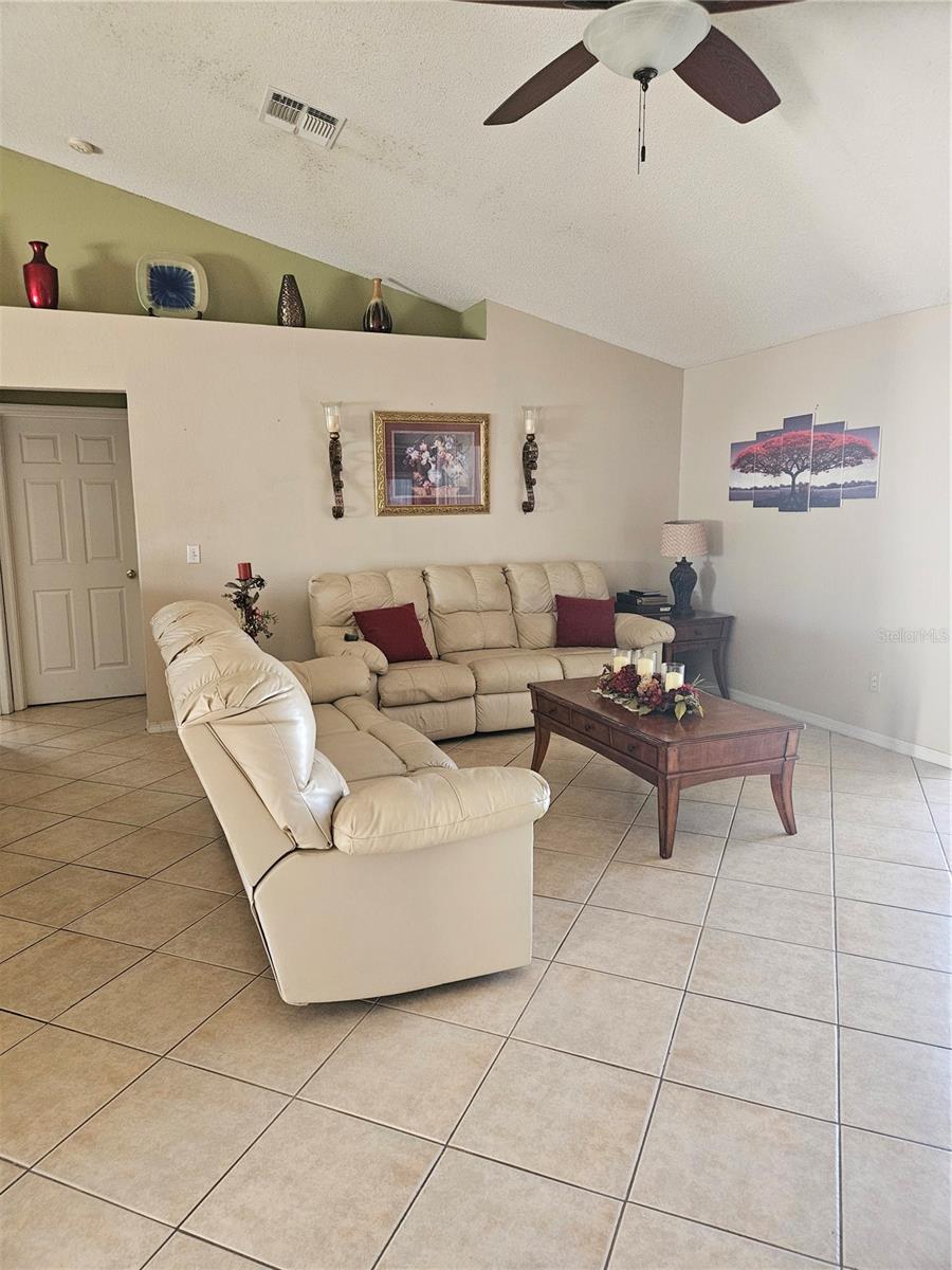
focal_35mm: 23
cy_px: 635
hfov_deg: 58.9
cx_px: 476
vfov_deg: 73.9
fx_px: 843
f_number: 1.8
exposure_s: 1/120
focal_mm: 5.4
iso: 800
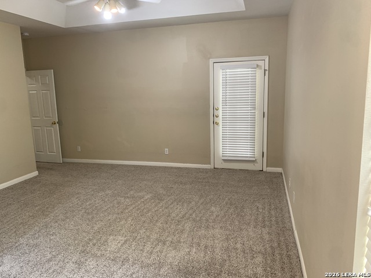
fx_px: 279
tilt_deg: -7.1
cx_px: 186
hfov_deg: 67.3
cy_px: 139
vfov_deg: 53.1
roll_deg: +1.2
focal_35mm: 26
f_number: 1.8
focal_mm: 4.25
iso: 100
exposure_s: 1/60
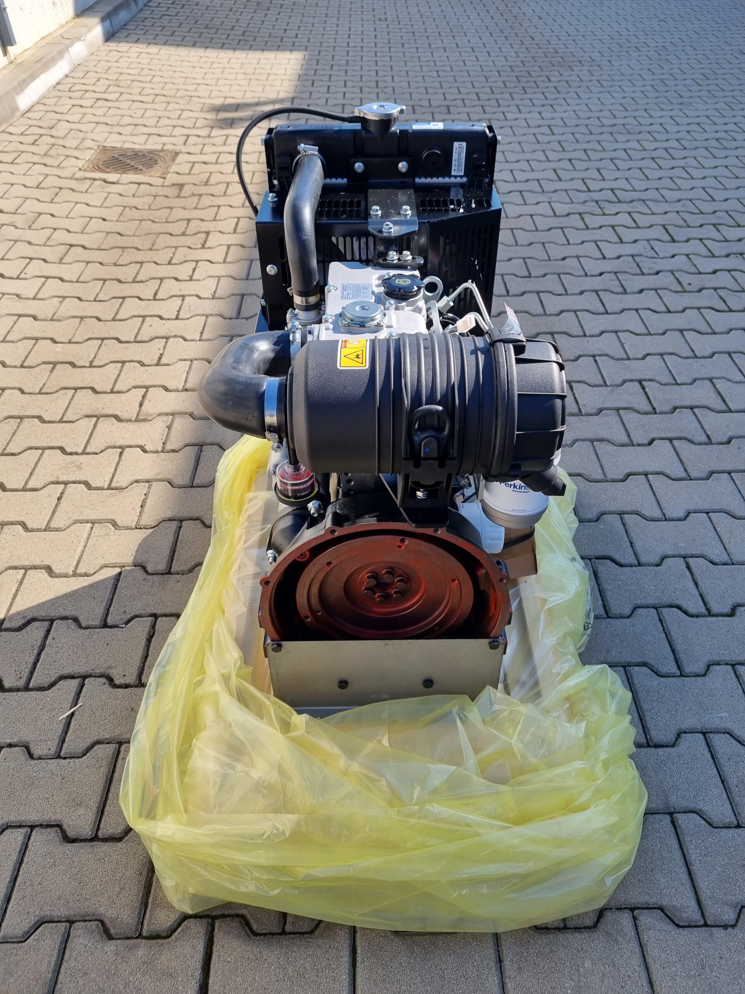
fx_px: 746
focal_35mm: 26
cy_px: 497
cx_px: 372
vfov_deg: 67.3
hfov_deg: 53.1
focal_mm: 5.4
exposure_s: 1/1014
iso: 50
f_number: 1.8
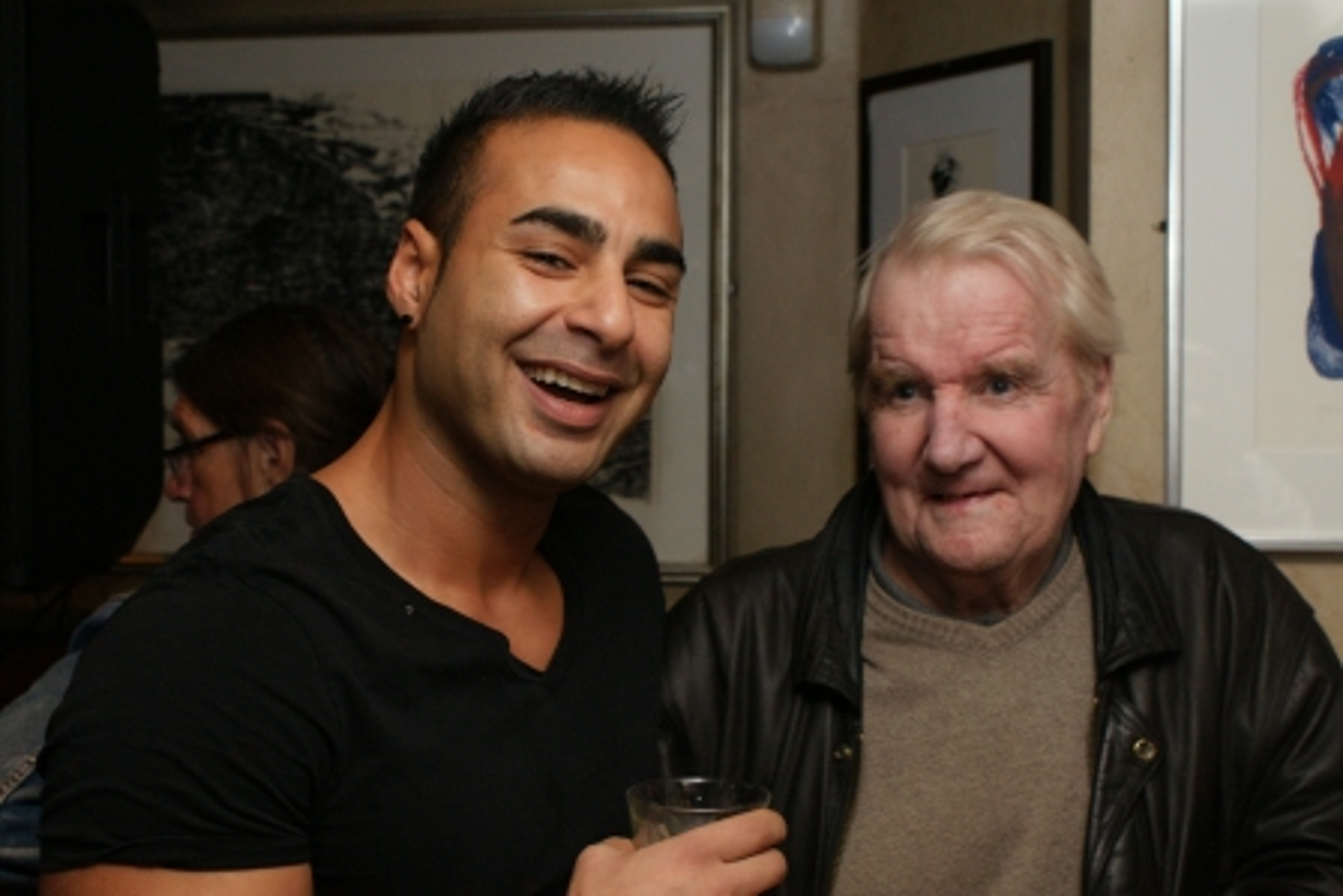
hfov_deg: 37.8
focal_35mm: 52
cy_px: 448
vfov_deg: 25.8
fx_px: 1959
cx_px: 672
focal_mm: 35
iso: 800
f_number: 5.6
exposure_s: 1/60
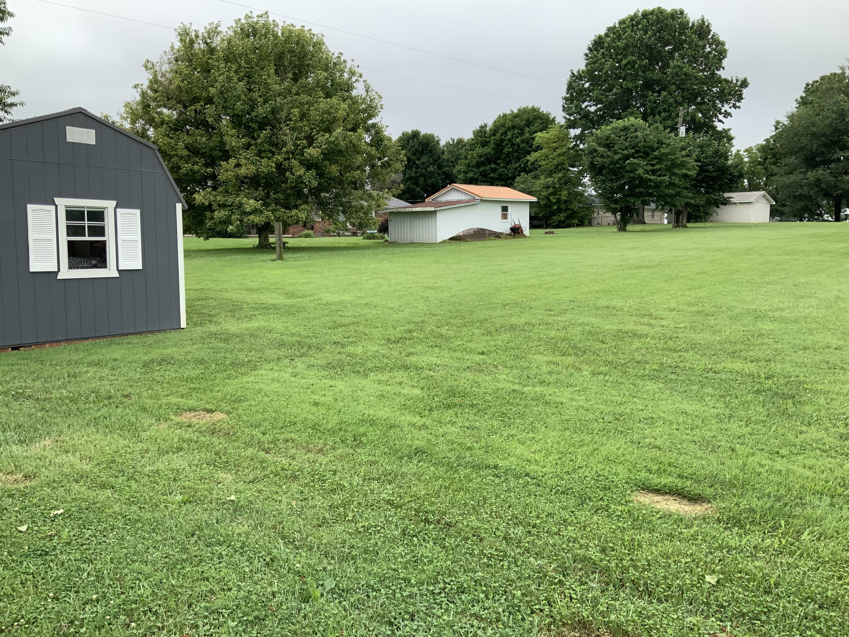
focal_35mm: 29
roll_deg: -0.1
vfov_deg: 48.2
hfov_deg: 61.7
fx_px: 711
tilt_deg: -6.5
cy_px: 318
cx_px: 424
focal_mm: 3
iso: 16
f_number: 1.8
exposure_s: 1/551
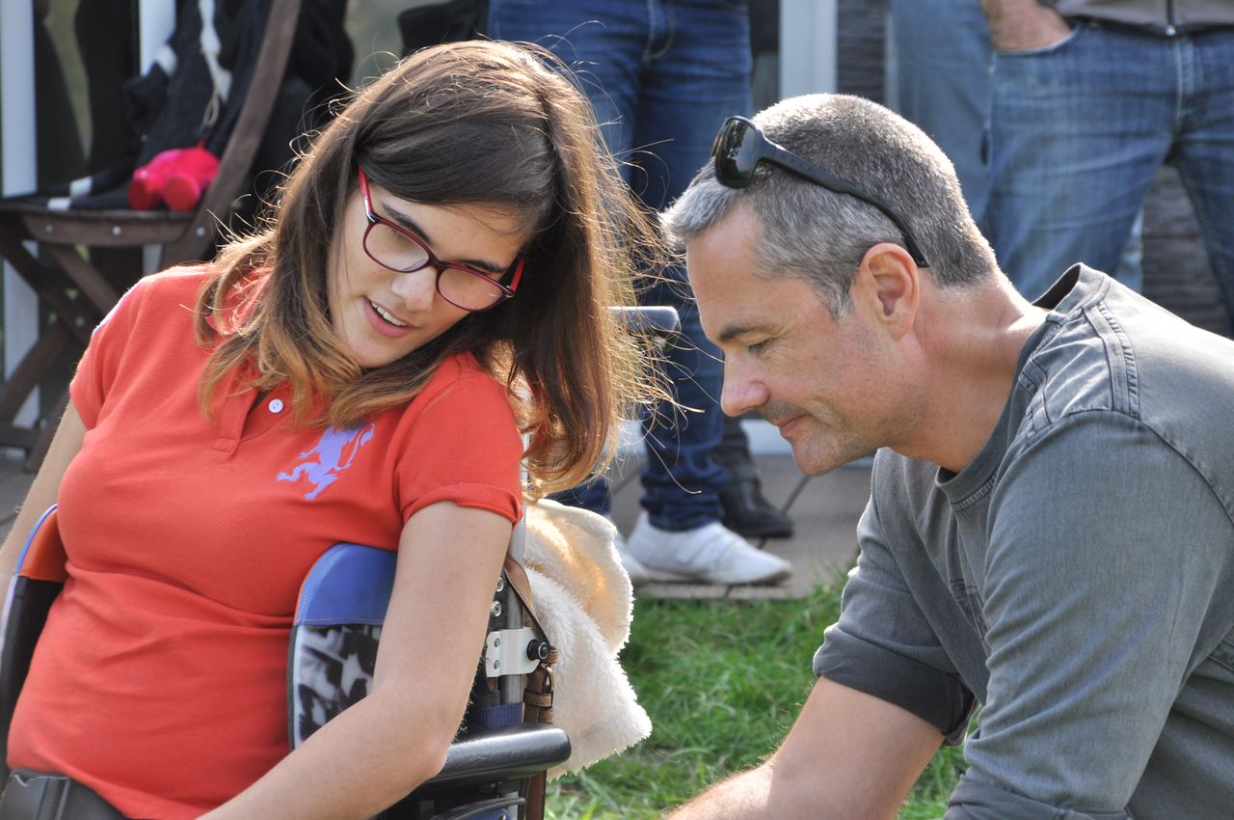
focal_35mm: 218
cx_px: 617
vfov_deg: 6.3
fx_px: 7446
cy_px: 410
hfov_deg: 9.5
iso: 320
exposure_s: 1/125
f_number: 10
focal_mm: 145
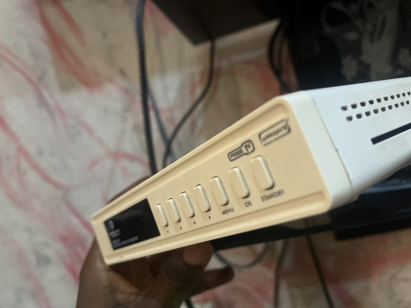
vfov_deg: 53.1
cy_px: 154
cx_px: 206
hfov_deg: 67.3
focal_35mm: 26
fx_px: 309
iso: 640
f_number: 1.6
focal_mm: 5.1
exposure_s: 1/36
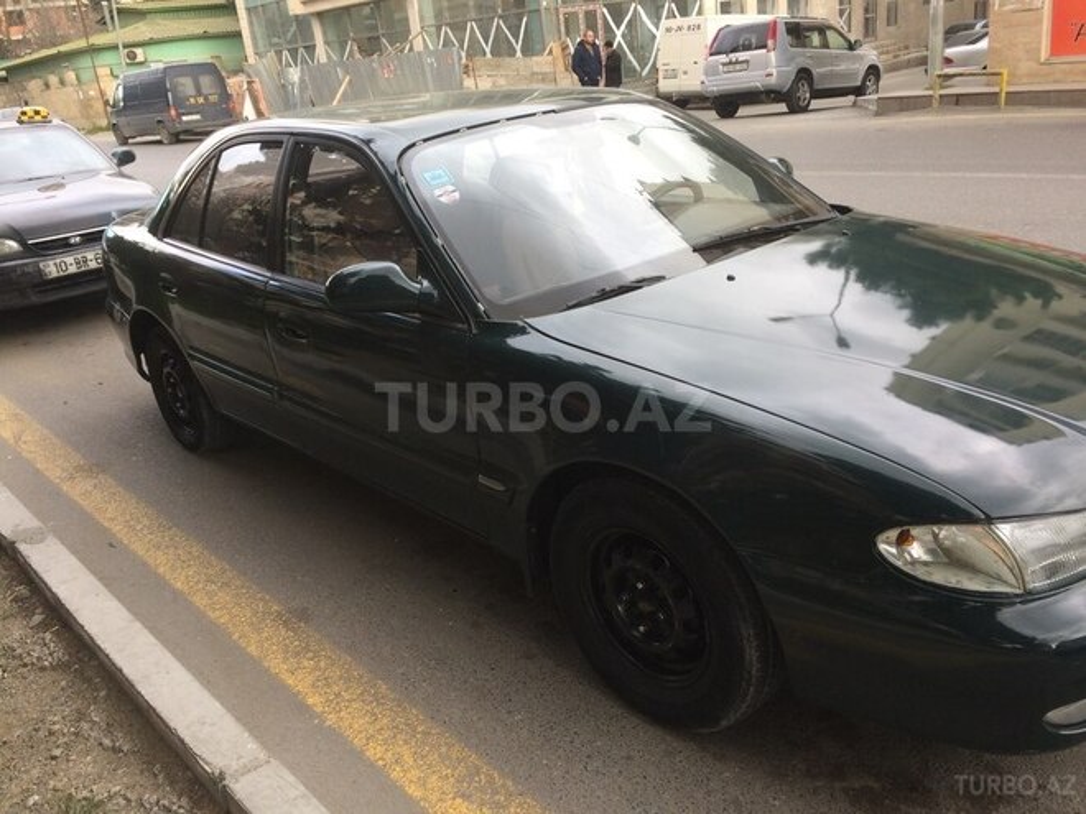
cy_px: 407
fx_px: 910
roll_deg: +5.9
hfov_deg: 61.7
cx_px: 543
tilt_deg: -21.8
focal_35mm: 29
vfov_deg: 48.2
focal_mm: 4.15
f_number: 2.2
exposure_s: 1/172
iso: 32
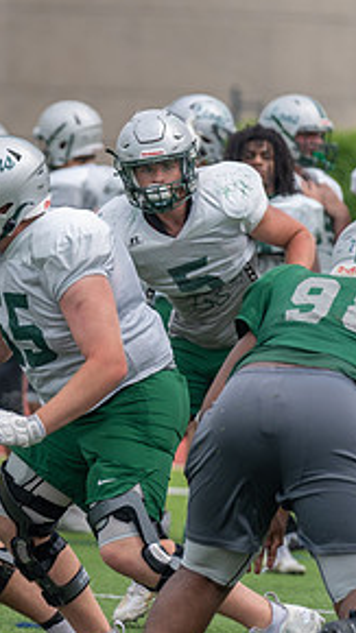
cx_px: -225
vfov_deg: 5.2
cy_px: 383
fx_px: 7036
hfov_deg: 2.9
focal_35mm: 419
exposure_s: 1/1250
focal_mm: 200
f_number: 3.5
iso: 160
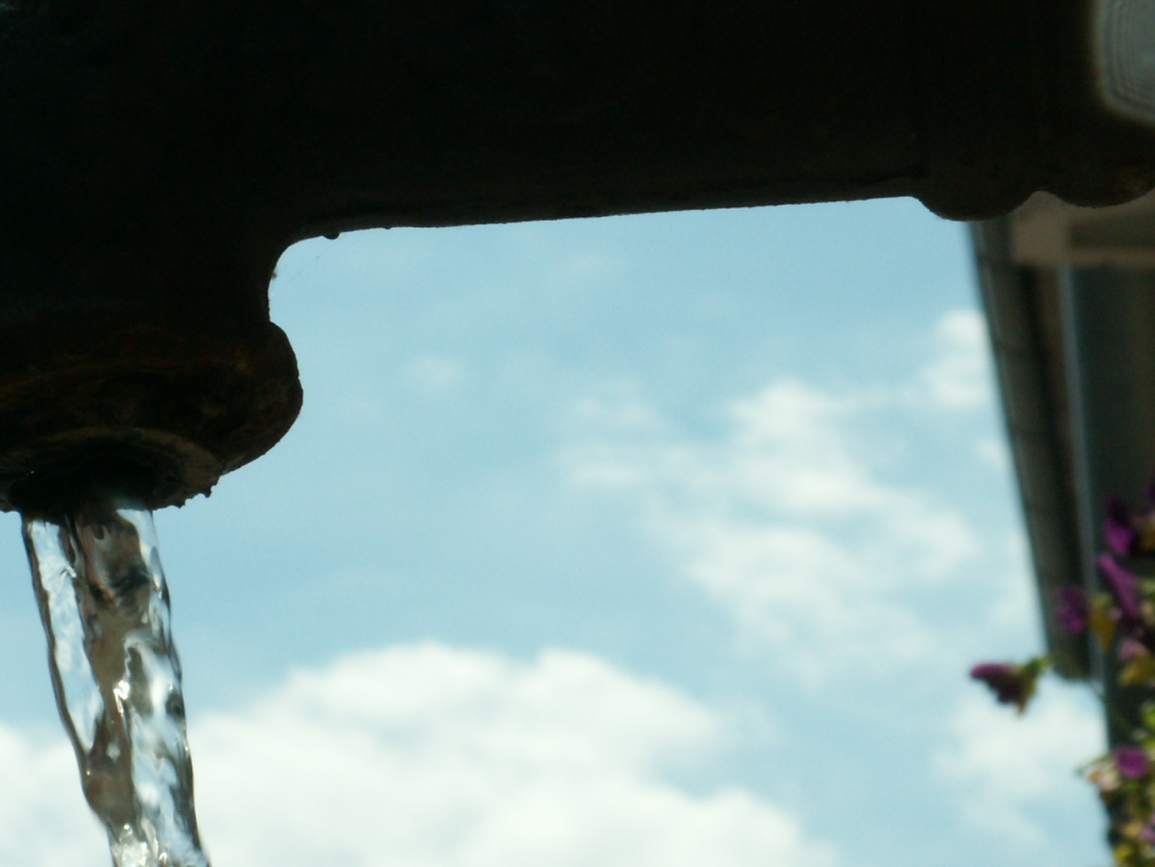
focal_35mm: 189
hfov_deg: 10.5
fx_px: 6307
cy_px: 426
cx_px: 414
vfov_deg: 7.9
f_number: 8
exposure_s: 1/400
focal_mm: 18.98
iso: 50
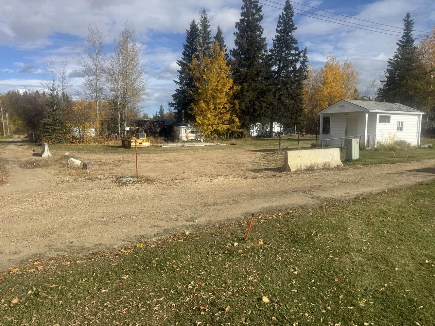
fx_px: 302
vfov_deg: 56.8
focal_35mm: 24
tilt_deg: -6.7
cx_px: 218
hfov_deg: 71.6
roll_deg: +0.4
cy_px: 163
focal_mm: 6.76
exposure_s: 1/5319
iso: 80
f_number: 1.78
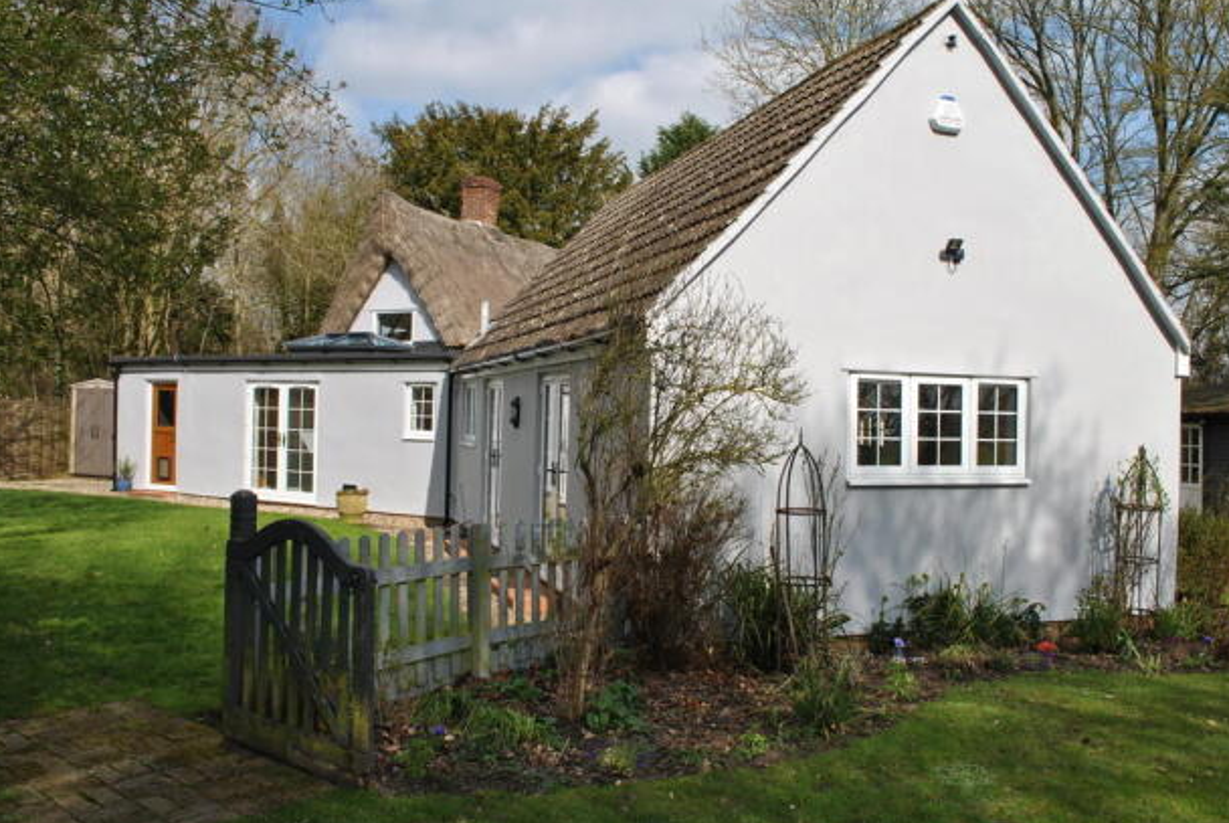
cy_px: 399
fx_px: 991
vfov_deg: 45.1
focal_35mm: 29
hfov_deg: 63.5
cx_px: 650
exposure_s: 1/200
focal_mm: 18
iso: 100
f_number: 10
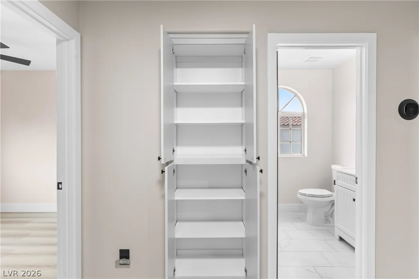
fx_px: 233
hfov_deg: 84.0
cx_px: 210
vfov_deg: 61.9
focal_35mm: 20
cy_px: 140
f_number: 8
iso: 400
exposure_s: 1
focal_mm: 20
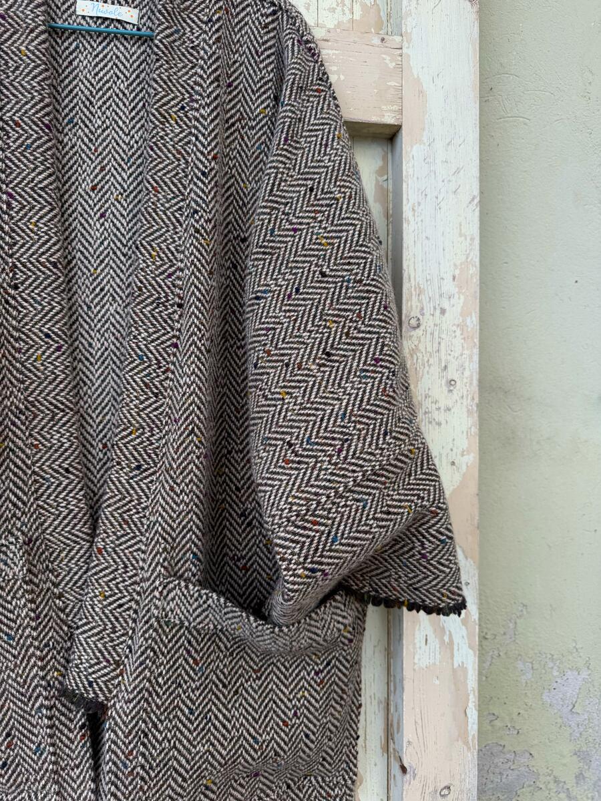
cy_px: 400
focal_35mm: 24
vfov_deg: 71.6
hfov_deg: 56.8
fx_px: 556
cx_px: 300
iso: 80
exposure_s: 1/649
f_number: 1.78
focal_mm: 6.76
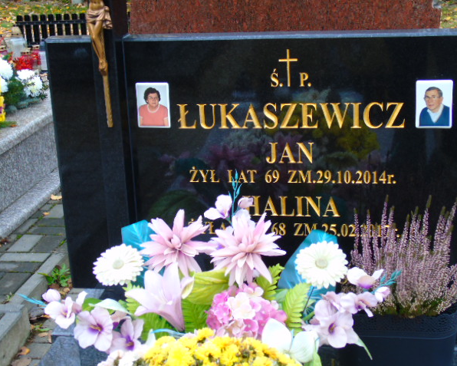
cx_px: 242
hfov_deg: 29.1
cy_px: 183
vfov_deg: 23.5
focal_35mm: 65
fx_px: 879
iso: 160
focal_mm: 11
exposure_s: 1/30
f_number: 4.5
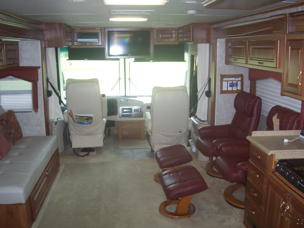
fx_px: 325
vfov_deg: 38.7
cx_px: 152
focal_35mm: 37
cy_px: 114
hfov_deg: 50.1
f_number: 2.8
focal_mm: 5.6
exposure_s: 1/60
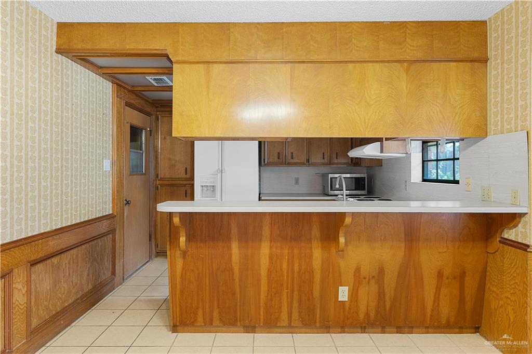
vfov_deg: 59.5
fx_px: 310
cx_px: 266
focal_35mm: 21
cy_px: 177
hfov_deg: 81.2
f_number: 5
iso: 500
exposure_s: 1/1.67
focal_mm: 21
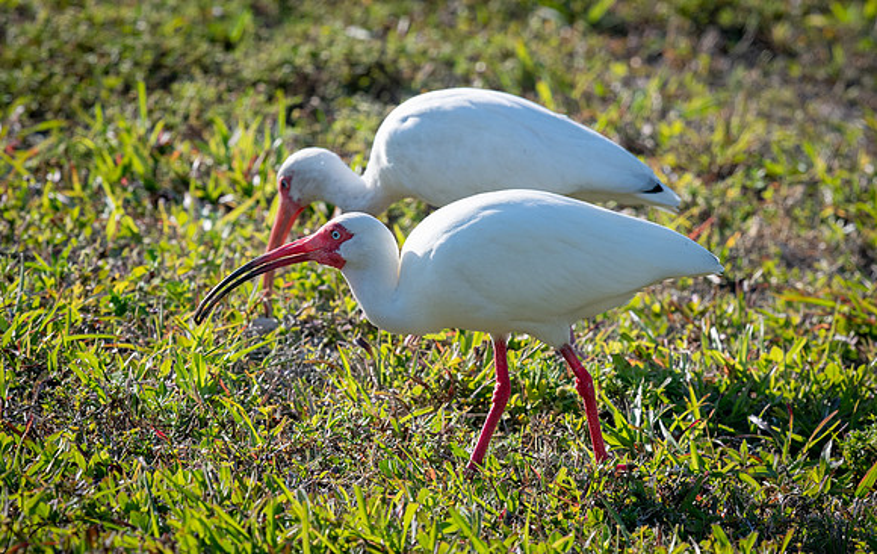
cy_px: 269
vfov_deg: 2.0
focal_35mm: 645
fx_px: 15468
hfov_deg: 3.2
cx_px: 372
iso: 400
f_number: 5.6
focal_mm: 300
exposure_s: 1/1250
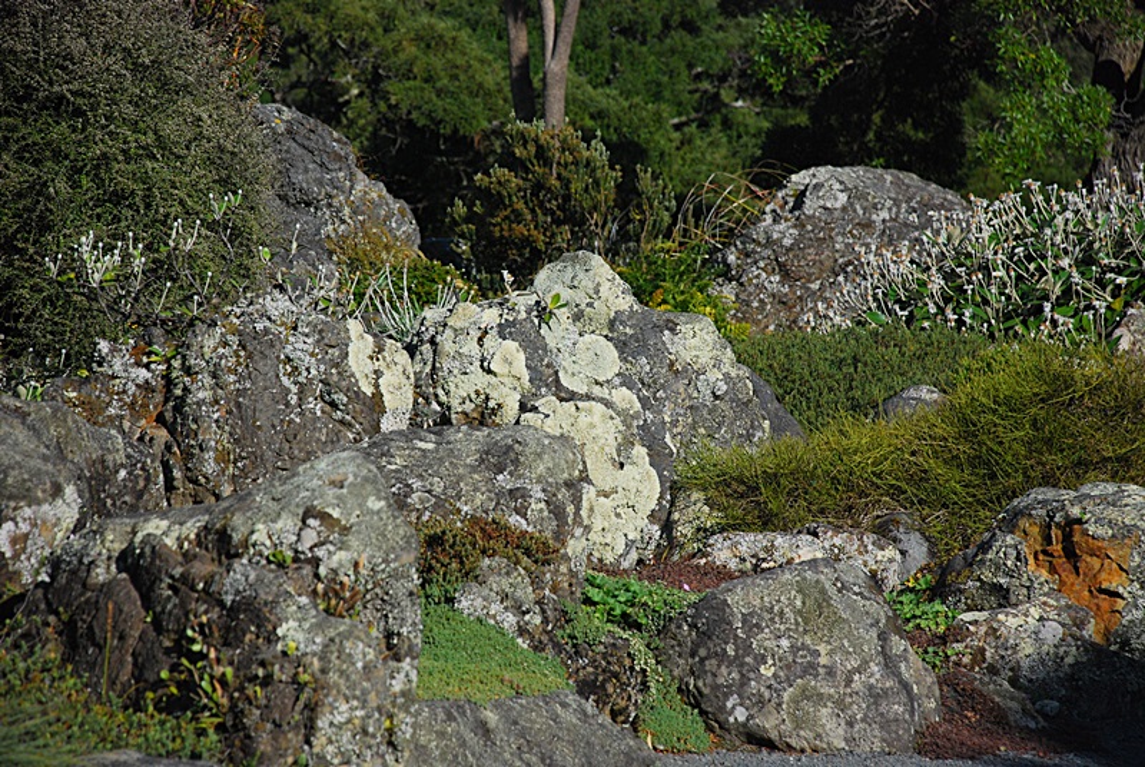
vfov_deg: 8.2
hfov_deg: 12.2
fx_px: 5351
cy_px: 384
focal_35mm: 168
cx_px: 572
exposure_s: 1/2500
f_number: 5.6
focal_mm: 112
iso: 400
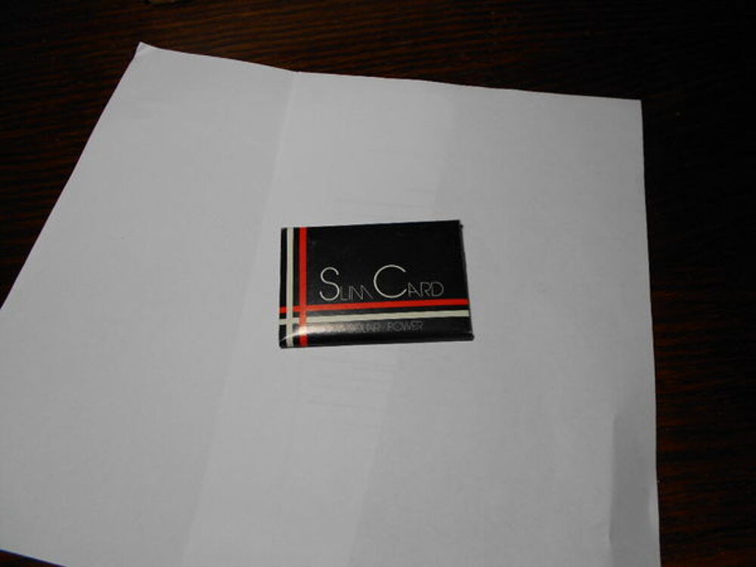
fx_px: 568
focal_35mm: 26
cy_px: 284
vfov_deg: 53.1
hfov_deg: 67.3
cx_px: 378
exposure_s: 1/30
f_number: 3.2
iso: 100
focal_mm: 4.6
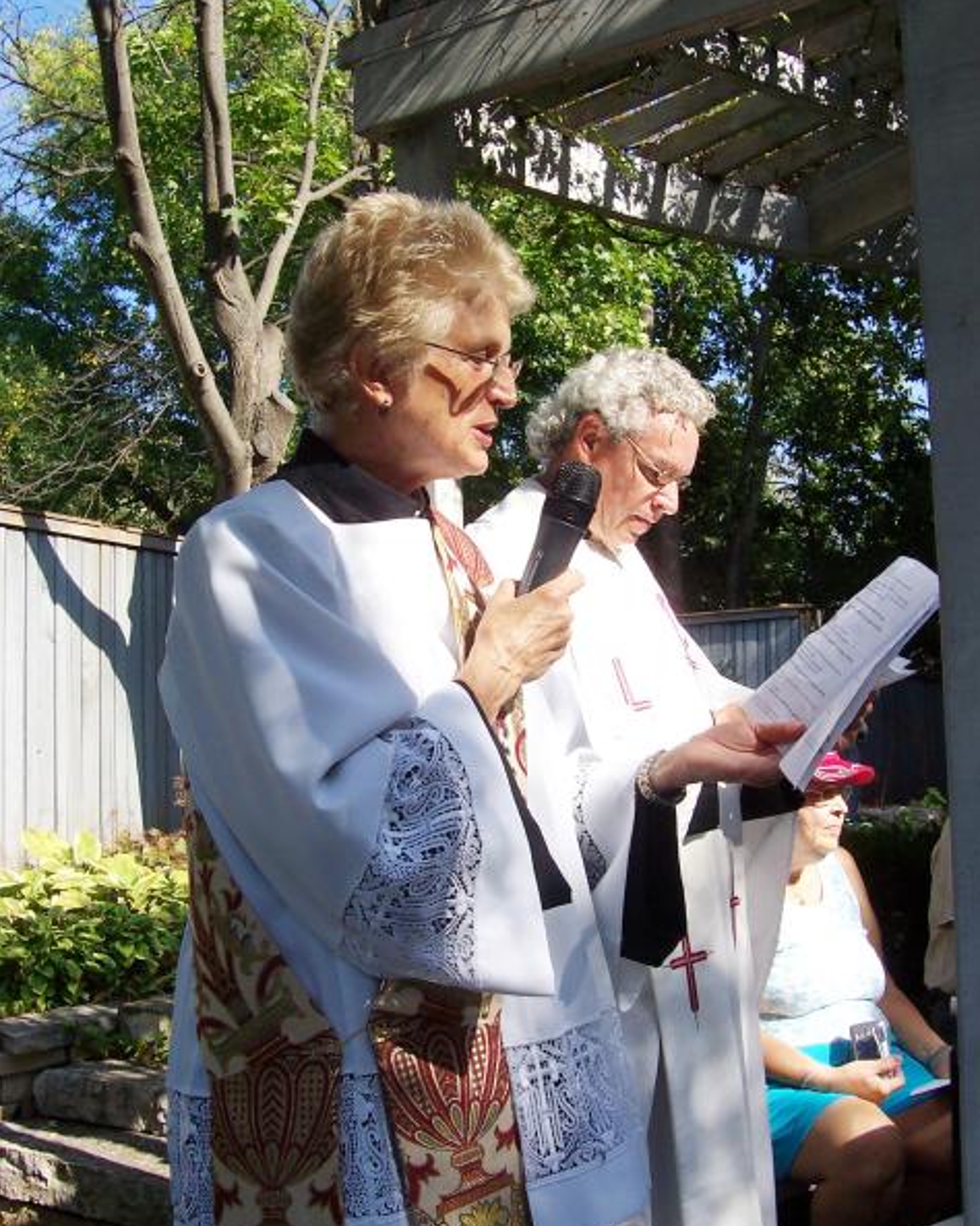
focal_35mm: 39
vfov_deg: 46.9
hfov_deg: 38.2
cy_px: 610
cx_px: 494
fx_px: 1415
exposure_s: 1/250
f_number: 5.6
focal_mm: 5.6
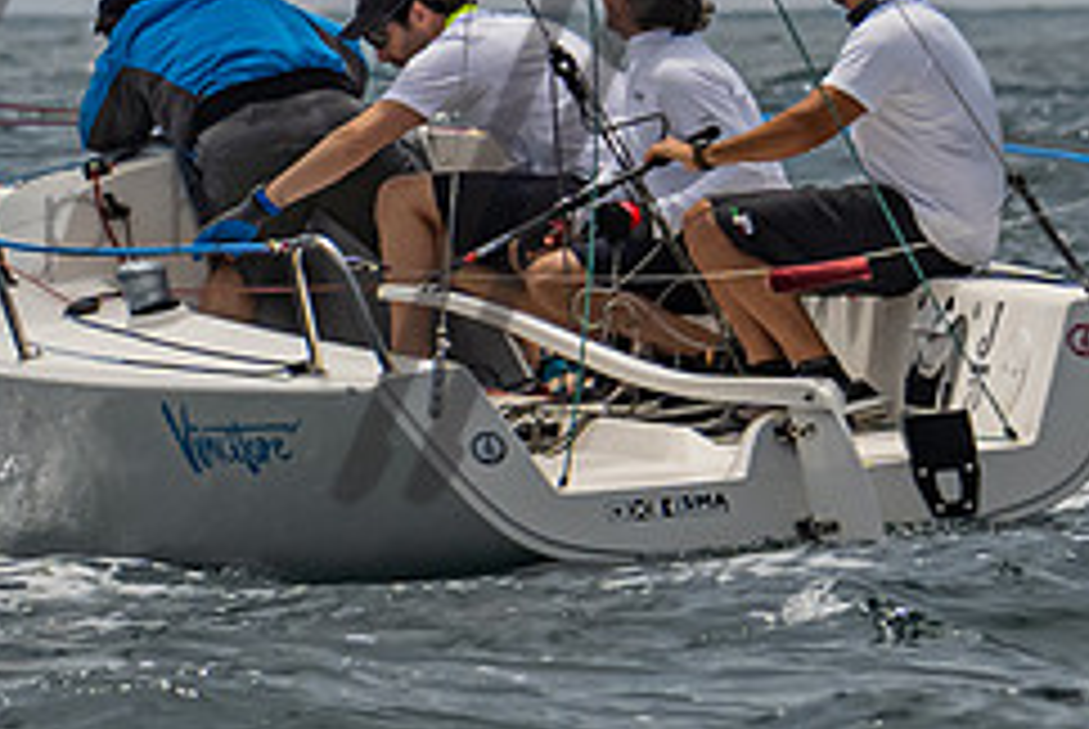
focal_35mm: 1064
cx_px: 316
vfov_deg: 1.3
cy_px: -232
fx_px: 32224
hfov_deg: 1.9
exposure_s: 1/4000
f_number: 6.3
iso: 400
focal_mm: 195
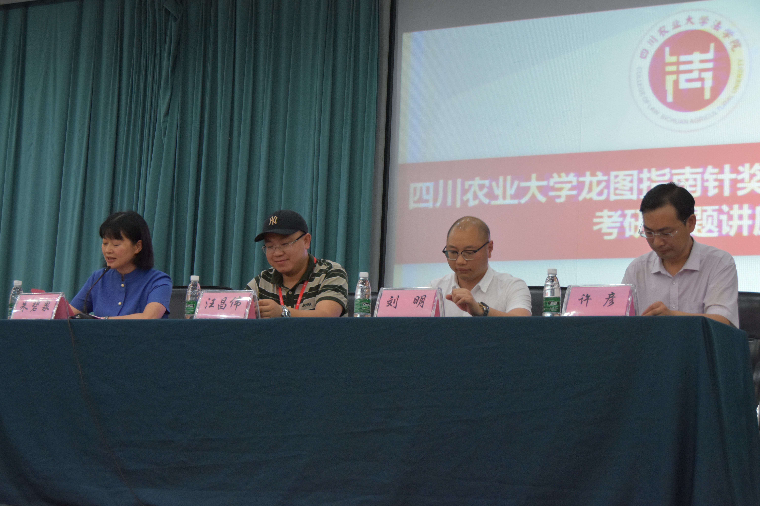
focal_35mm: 72
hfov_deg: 28.1
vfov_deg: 18.9
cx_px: 380
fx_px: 1520
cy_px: 253
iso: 2000
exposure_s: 1/60
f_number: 5.6
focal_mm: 48
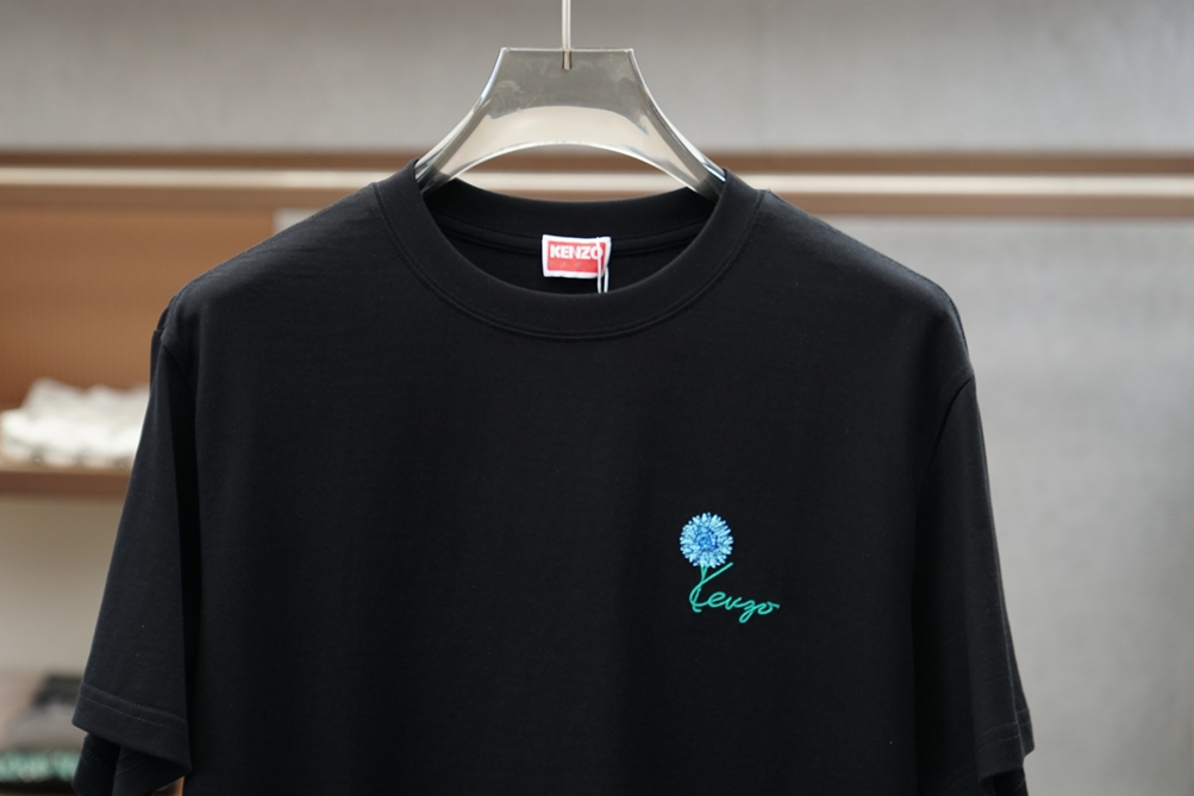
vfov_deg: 16.3
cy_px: 394
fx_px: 2786
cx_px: 562
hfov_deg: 24.2
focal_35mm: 84
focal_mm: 52
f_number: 3.5
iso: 500
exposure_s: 1/125
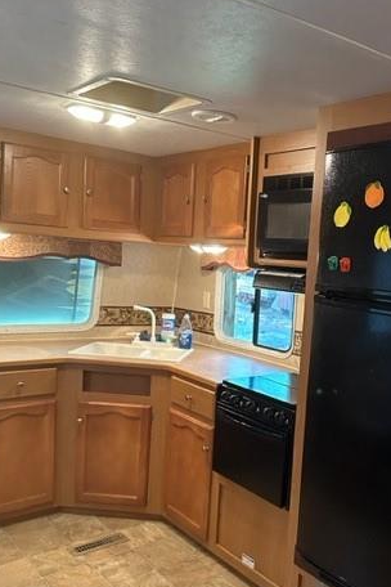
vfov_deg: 54.4
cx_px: 274
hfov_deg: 37.3
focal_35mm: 35
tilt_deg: -6.7
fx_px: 570
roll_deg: -3.4
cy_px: 318
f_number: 1.78
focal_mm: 6.86
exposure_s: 1/52
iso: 1000
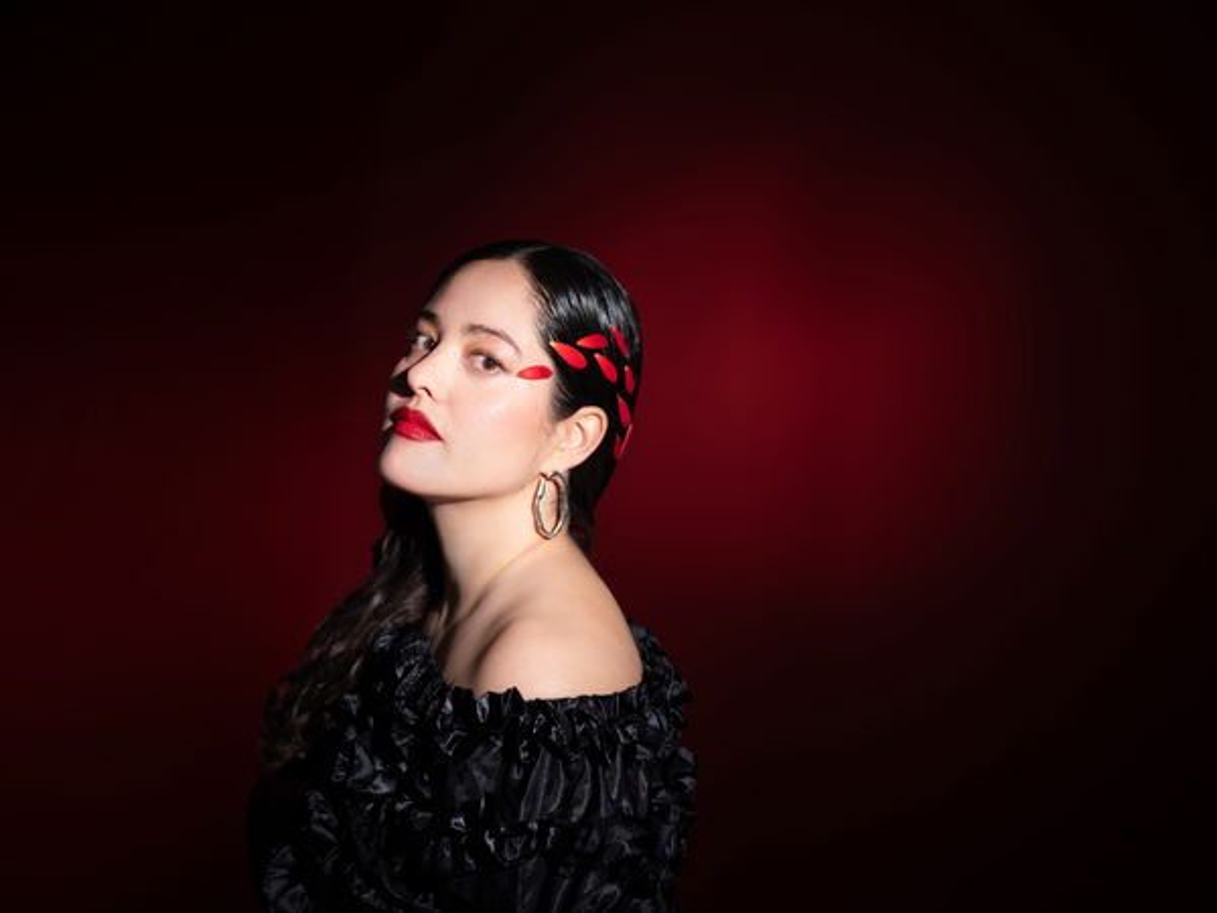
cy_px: 456
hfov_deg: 38.2
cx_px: 608
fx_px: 1758
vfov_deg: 29.1
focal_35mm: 50
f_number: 3.6
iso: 100
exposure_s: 1/160
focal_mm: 63
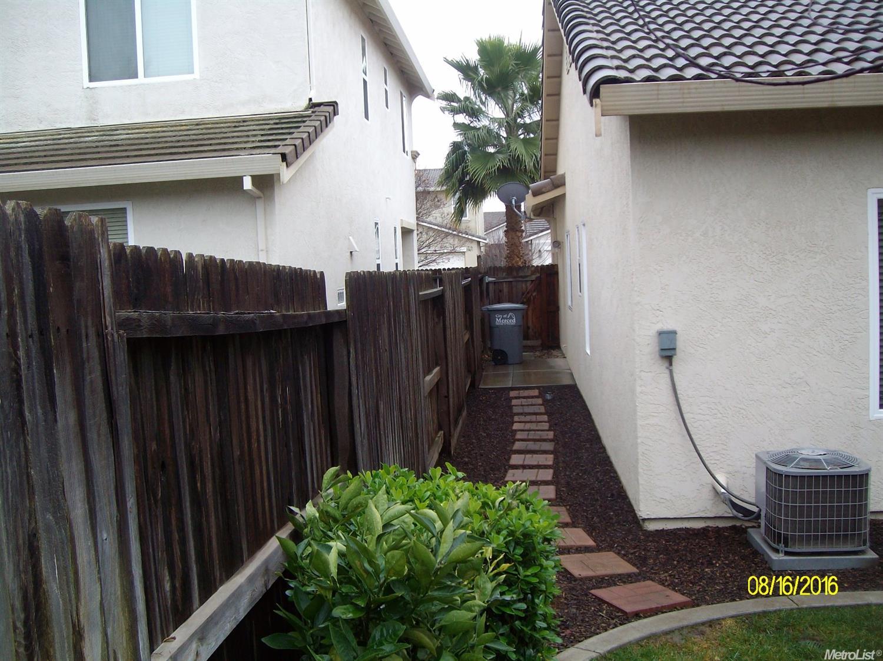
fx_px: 893
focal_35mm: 35
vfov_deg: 40.7
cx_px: 442
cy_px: 330
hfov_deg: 52.6
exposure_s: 1/106
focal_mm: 5.8
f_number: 2.8
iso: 80
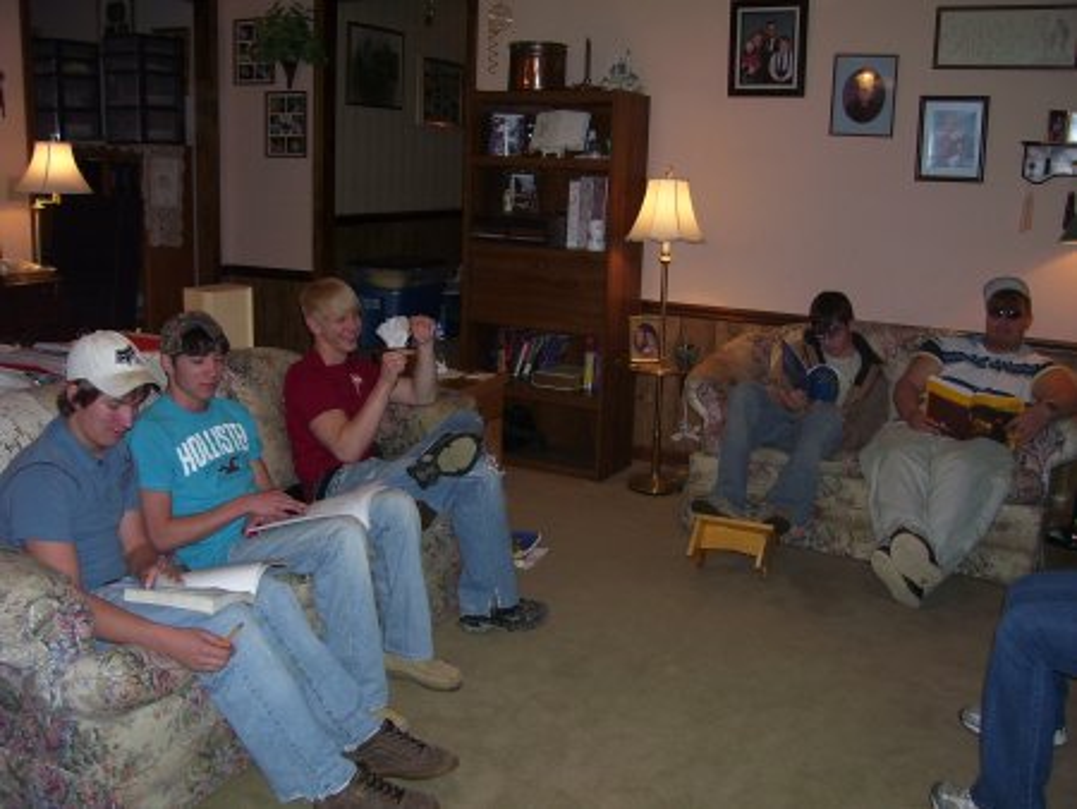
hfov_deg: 53.9
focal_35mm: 34
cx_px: 538
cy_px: 404
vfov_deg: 41.8
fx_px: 1058
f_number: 2.7
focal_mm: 5.6
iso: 80
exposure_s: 1/60
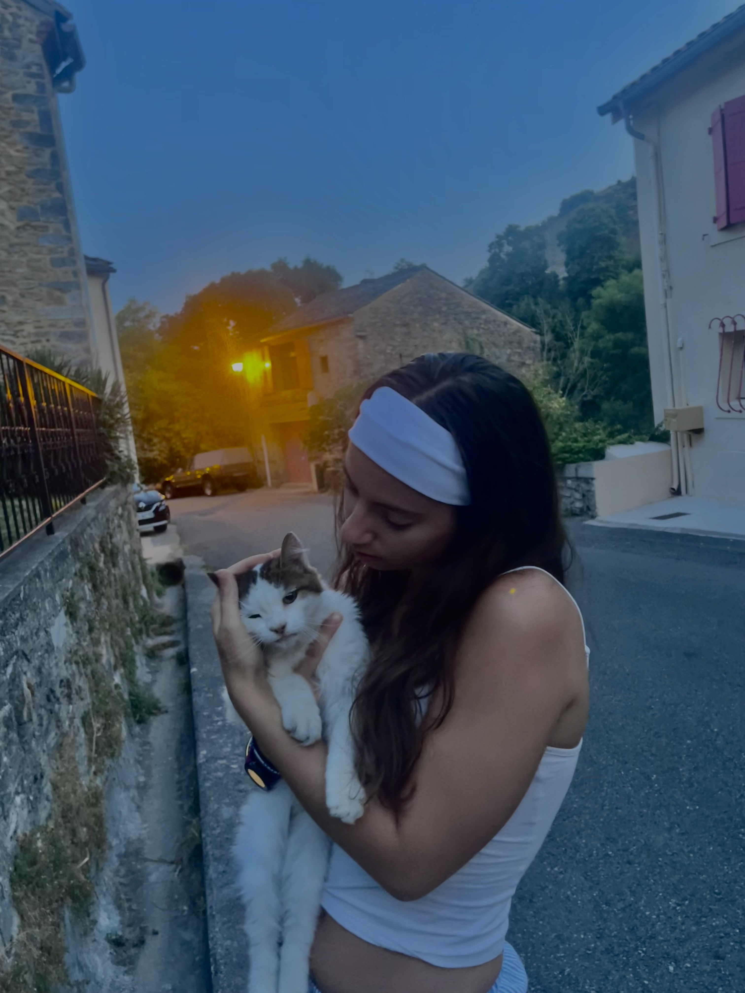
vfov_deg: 69.4
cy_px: 496
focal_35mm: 25
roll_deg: +7.1
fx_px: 717
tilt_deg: -5.4
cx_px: 372
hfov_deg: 54.9
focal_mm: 5.1
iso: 640
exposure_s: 1/25
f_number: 1.6
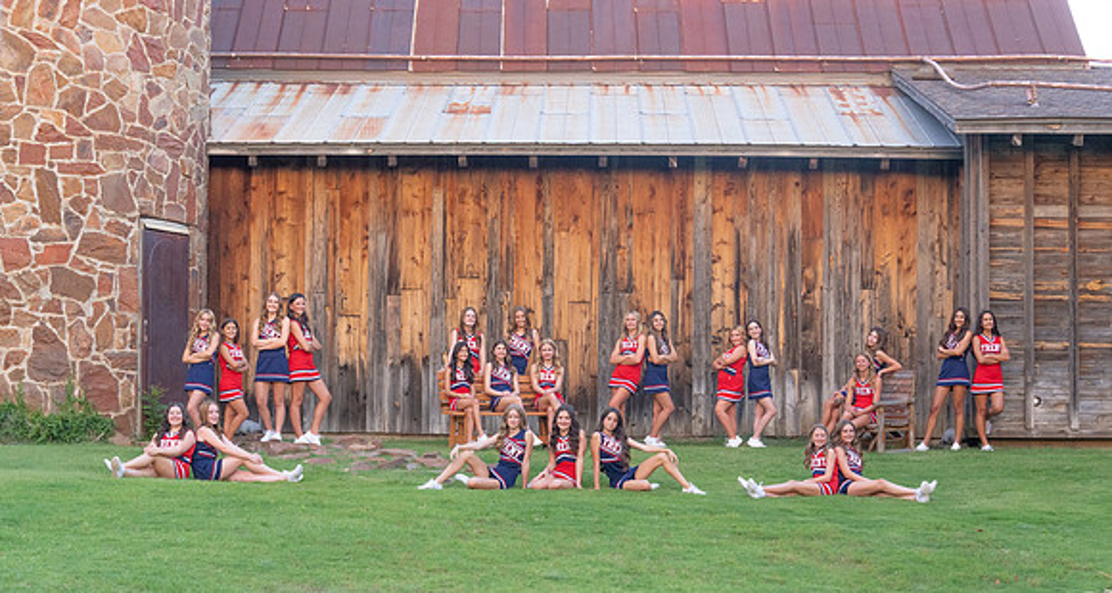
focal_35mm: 78
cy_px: 349
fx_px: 2260
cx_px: 560
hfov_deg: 27.6
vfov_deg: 14.9
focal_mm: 70
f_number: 5
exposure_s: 1/320
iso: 1600
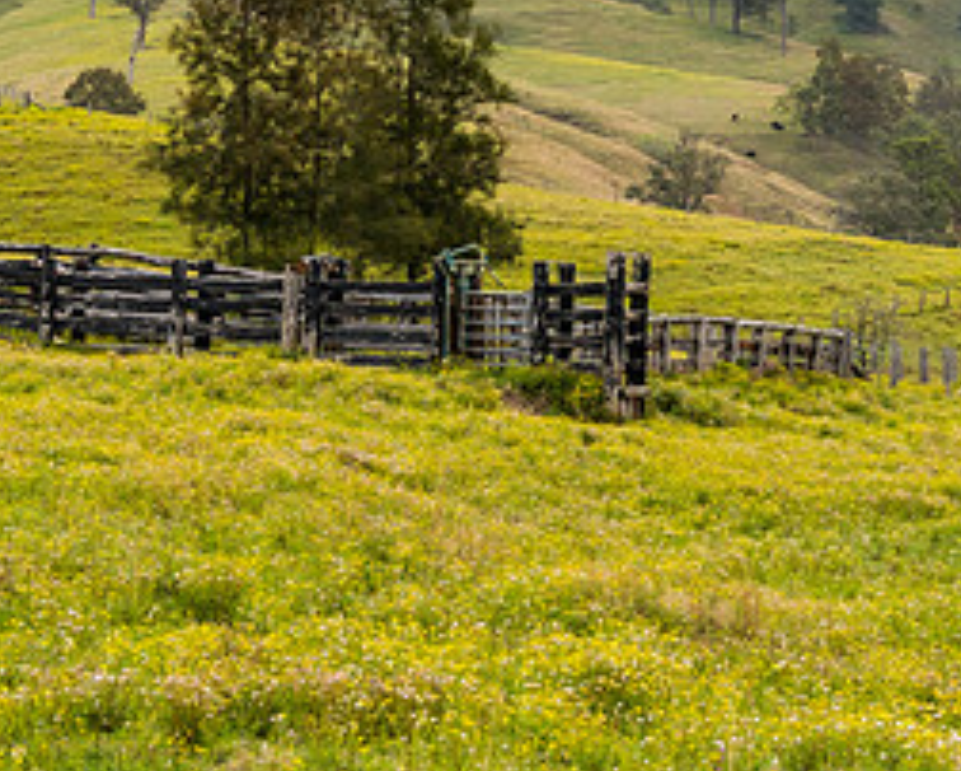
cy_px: 137
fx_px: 3245
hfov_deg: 16.8
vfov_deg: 13.5
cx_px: 580
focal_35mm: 114
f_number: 11
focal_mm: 35
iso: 125
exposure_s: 1/50
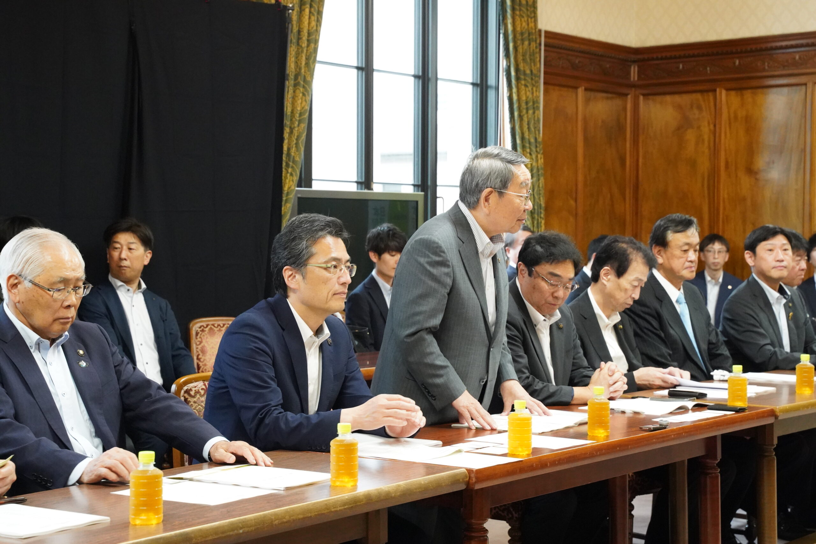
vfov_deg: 20.3
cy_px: 272
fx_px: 1519
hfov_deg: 30.1
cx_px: 408
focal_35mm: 67
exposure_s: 1/100
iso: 12800
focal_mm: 67
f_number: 8
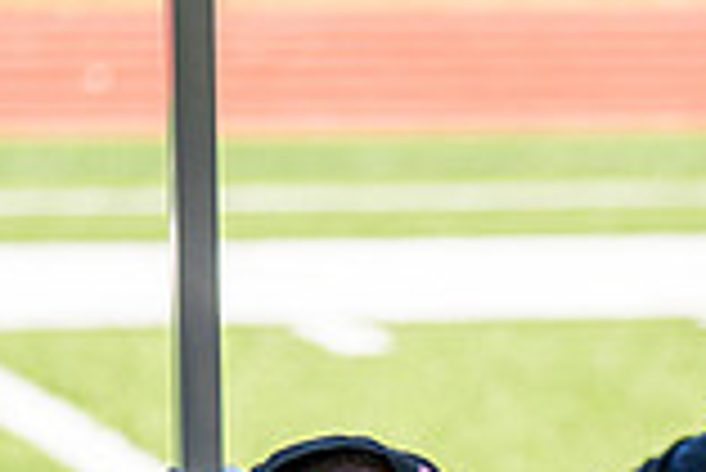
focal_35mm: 325
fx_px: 6379
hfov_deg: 6.3
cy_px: 999
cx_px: 920
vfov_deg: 4.2
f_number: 2.8
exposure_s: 1/640
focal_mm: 70
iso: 100
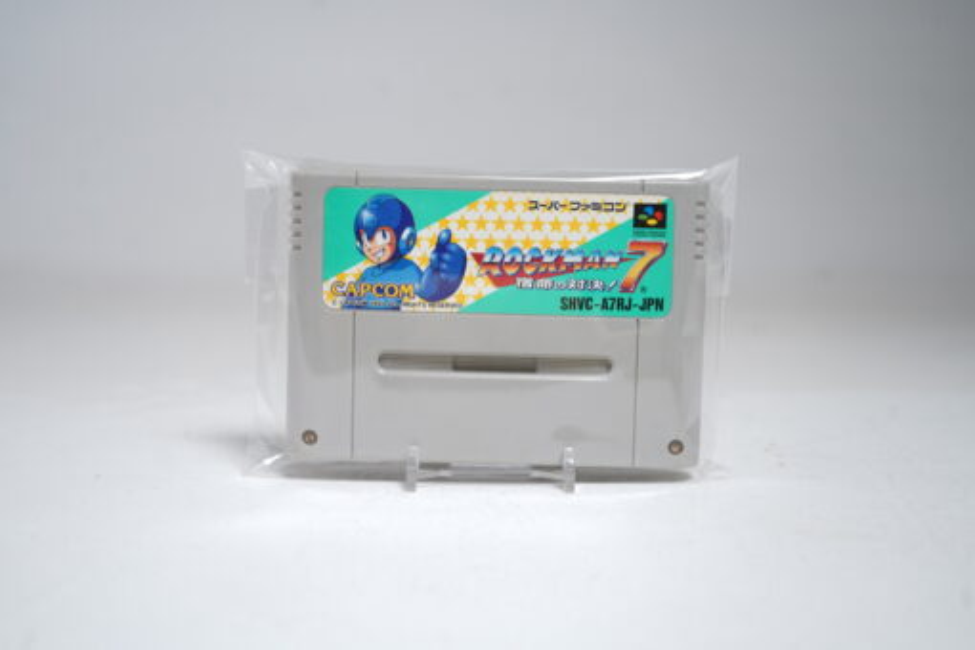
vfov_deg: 32.6
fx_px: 1110
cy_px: 325
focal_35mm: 41
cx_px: 488
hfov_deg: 47.4
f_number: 5
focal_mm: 41
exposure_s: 1/5
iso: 64
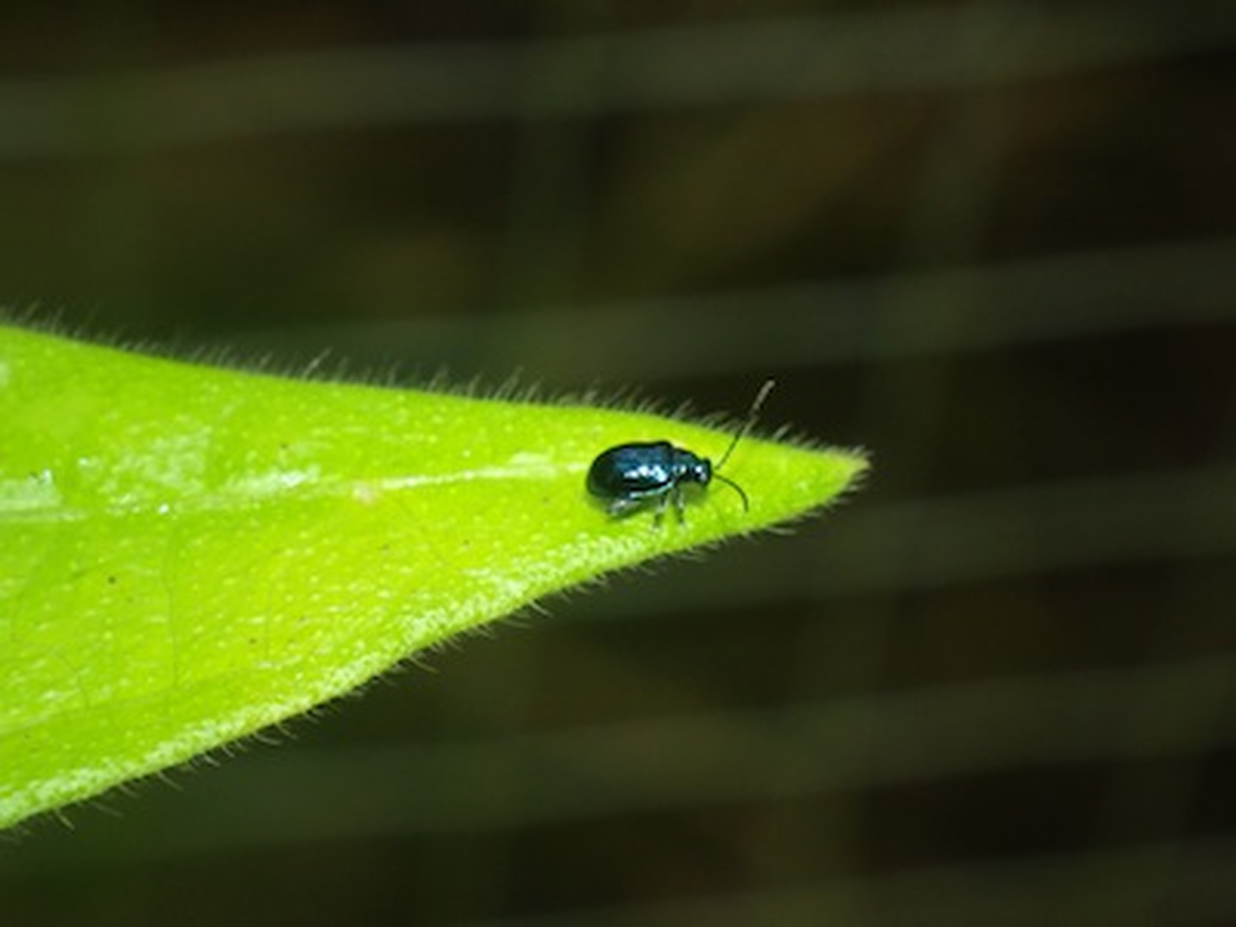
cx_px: 618
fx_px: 4999
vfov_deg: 10.6
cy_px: 464
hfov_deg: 14.1
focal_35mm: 140
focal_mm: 25
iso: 320
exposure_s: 1/125
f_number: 6.6
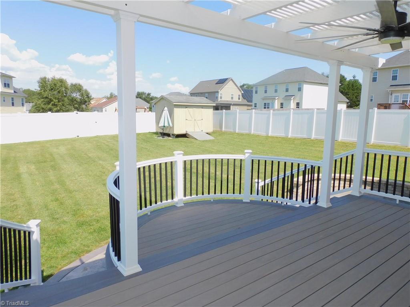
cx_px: 205
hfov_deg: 71.6
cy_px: 154
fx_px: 284
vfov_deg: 56.8
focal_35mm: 24
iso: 125
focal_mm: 4.3
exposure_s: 1/800
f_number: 3.3
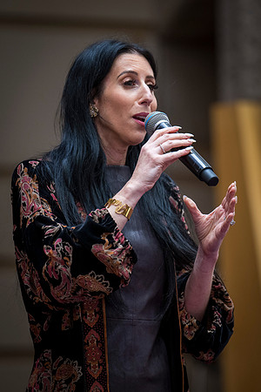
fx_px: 3314
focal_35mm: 305
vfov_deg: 6.8
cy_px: 197
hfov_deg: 4.5
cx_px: 173
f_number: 2.8
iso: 800
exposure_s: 1/125
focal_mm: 200
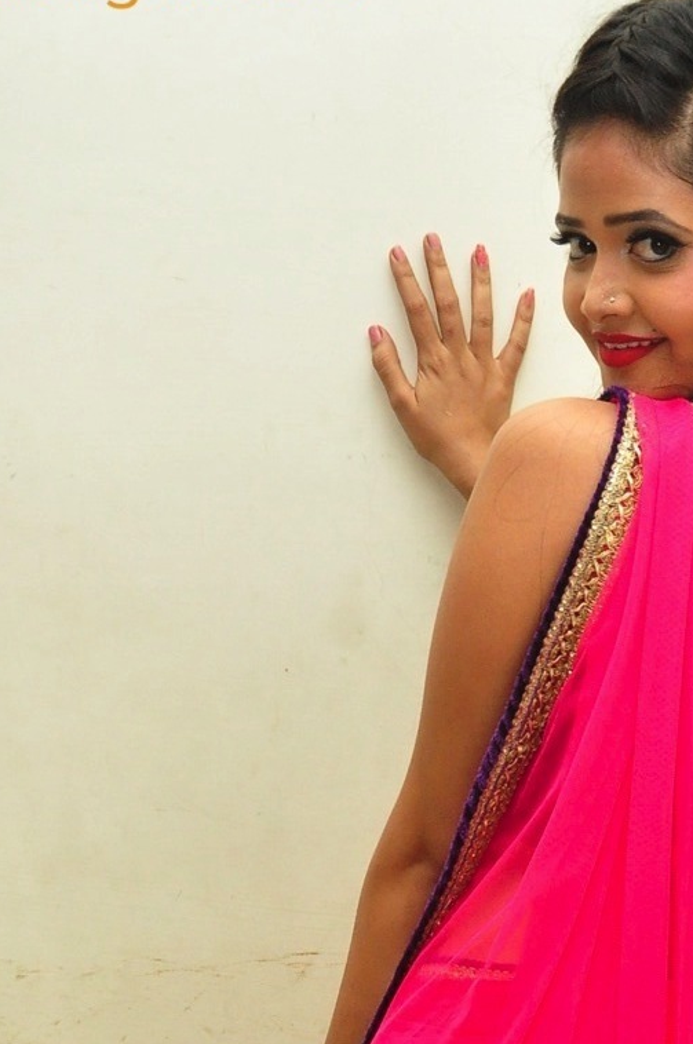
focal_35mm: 93
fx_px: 2694
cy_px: 1167
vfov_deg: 20.8
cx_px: 712
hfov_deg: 14.4
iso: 1600
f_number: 7.1
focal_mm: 26
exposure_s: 1/125
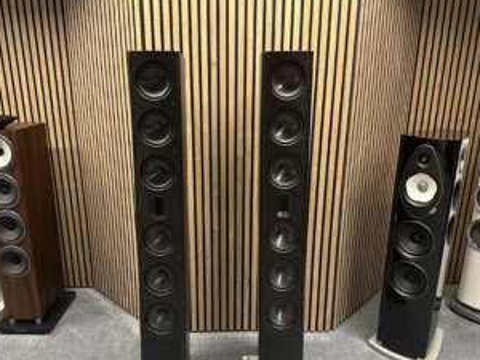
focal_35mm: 30
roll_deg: +0.1
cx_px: 228
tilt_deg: -17.7
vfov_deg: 46.7
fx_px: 416
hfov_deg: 59.9
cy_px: 206
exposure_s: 1/50
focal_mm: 6.86
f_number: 1.78
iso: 400
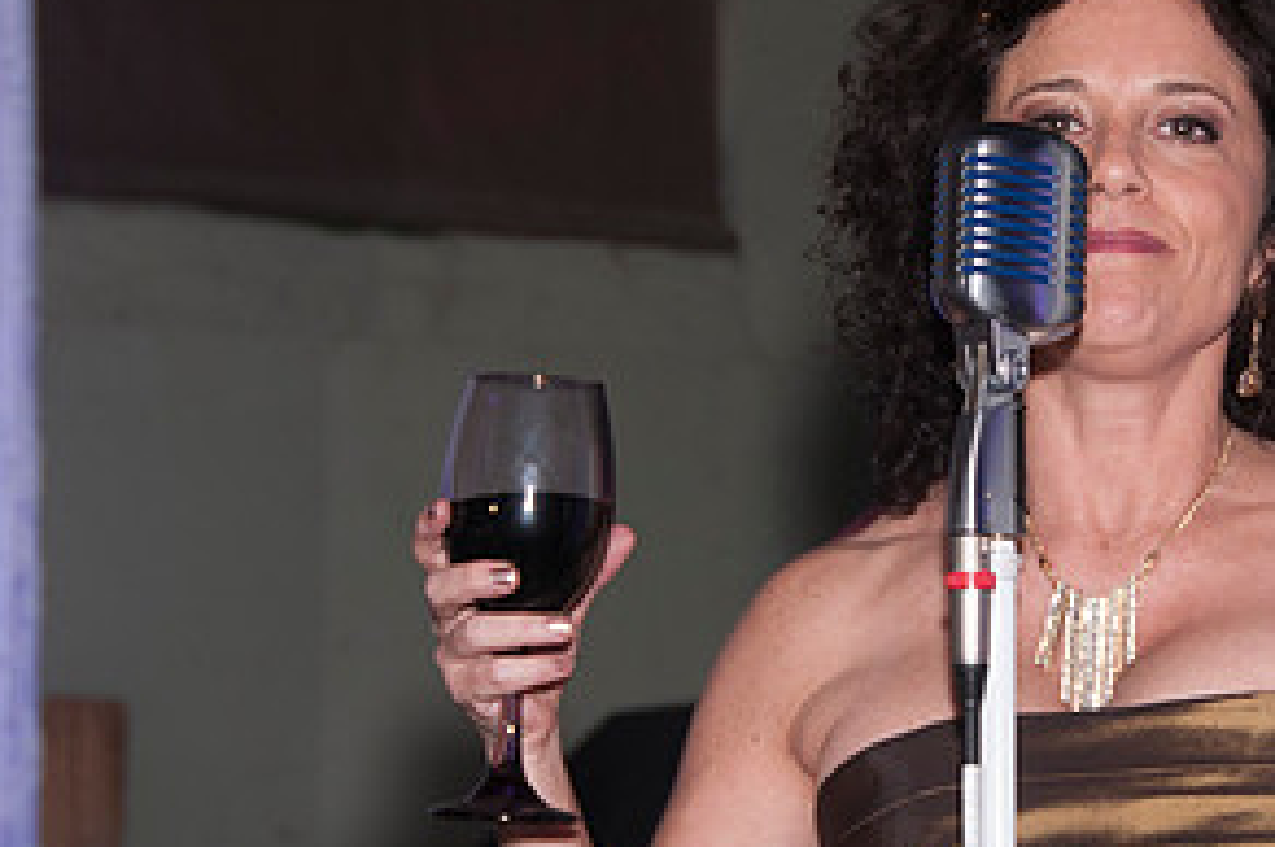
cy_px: 496
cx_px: 917
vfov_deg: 7.7
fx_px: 6332
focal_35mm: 179
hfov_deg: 11.5
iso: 400
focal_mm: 60
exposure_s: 1/30
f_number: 5.6
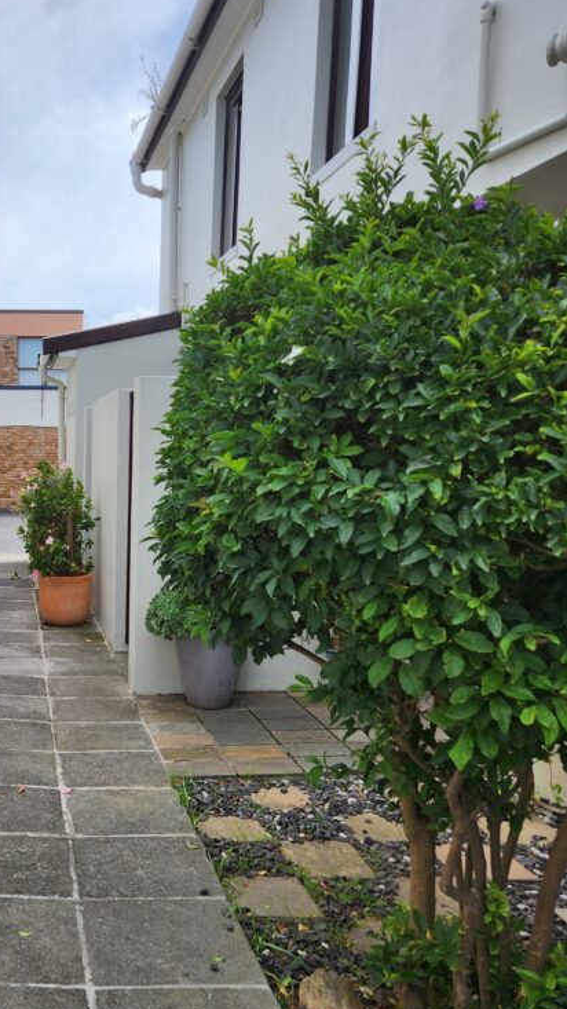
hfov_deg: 32.0
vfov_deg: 56.4
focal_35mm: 35
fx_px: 936
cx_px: 51
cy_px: 586
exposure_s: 1/1283
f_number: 1.8
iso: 20
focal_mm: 5.4
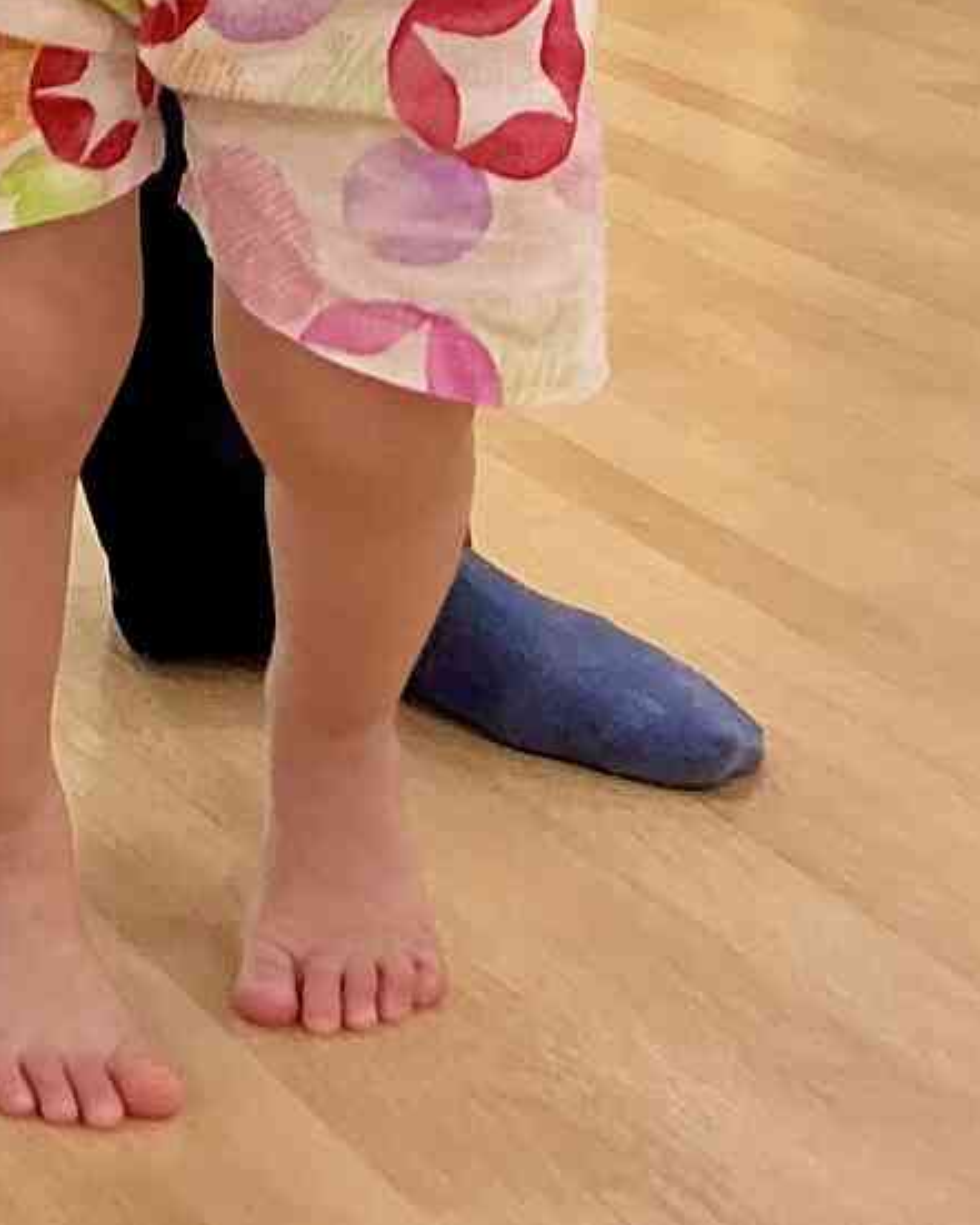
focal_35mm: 116
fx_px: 4204
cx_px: -397
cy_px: -345
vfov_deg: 15.8
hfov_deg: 12.7
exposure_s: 1/100
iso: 32
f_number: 1.8
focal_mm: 3
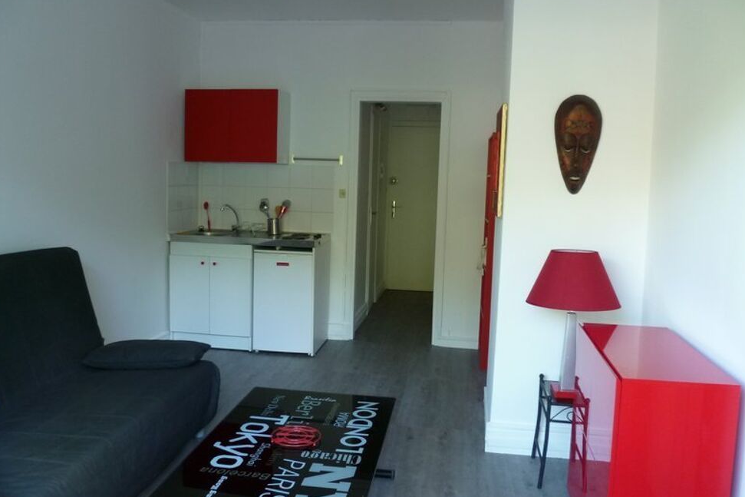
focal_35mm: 30
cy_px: 230
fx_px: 621
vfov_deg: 43.6
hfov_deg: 61.9
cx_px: 377
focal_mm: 5
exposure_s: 1/30
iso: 200
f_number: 2.8
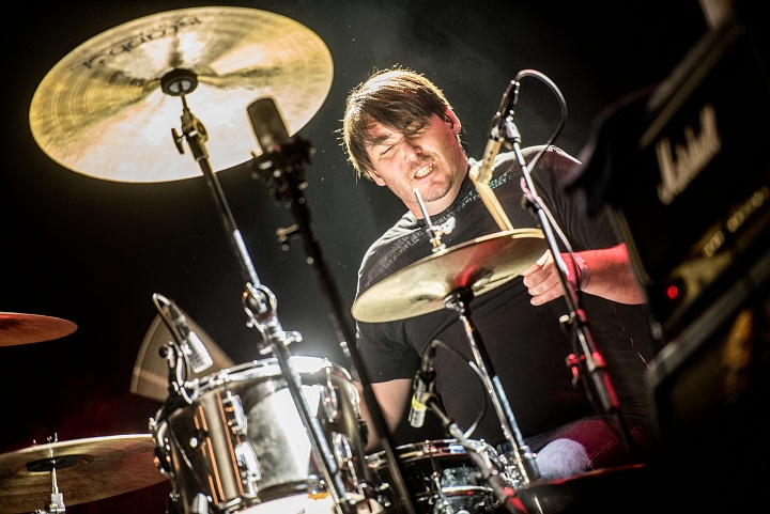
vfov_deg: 6.9
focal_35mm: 200
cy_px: 257
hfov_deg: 10.3
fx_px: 4280
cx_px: 385
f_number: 2.8
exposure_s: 1/80
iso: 1250
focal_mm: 200
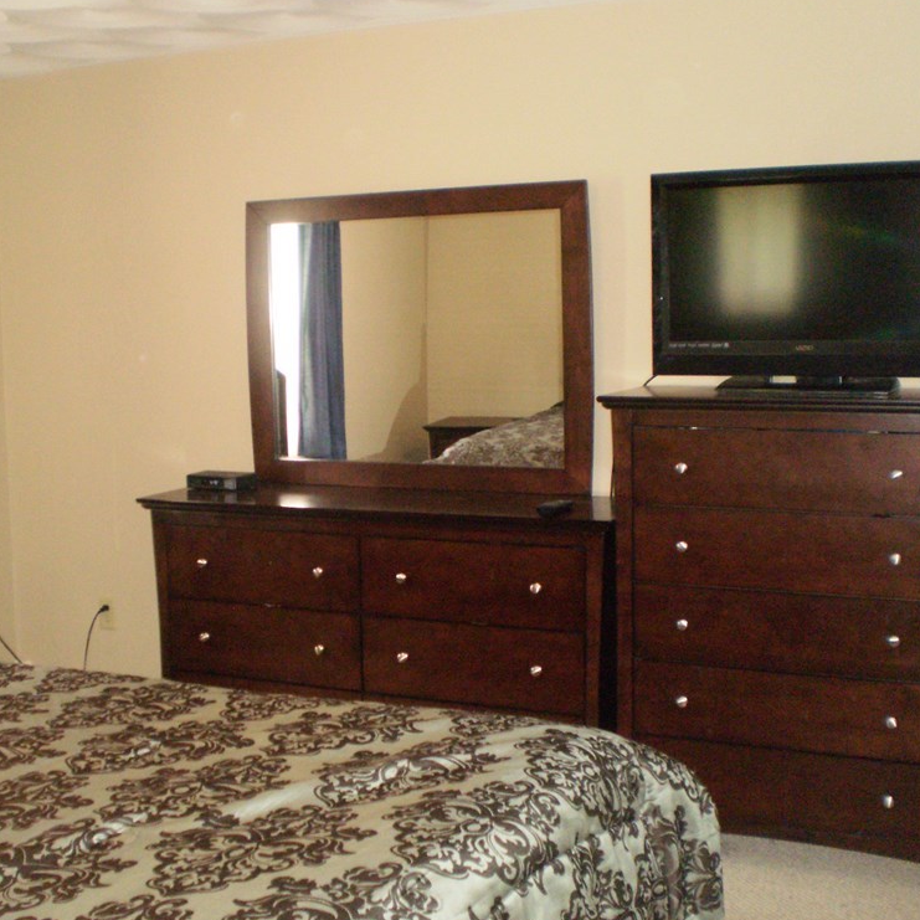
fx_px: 1323
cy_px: 462
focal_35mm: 44
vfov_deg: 38.3
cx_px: 370
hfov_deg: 38.2
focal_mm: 6.3
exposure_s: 1/30
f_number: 3.1
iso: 500
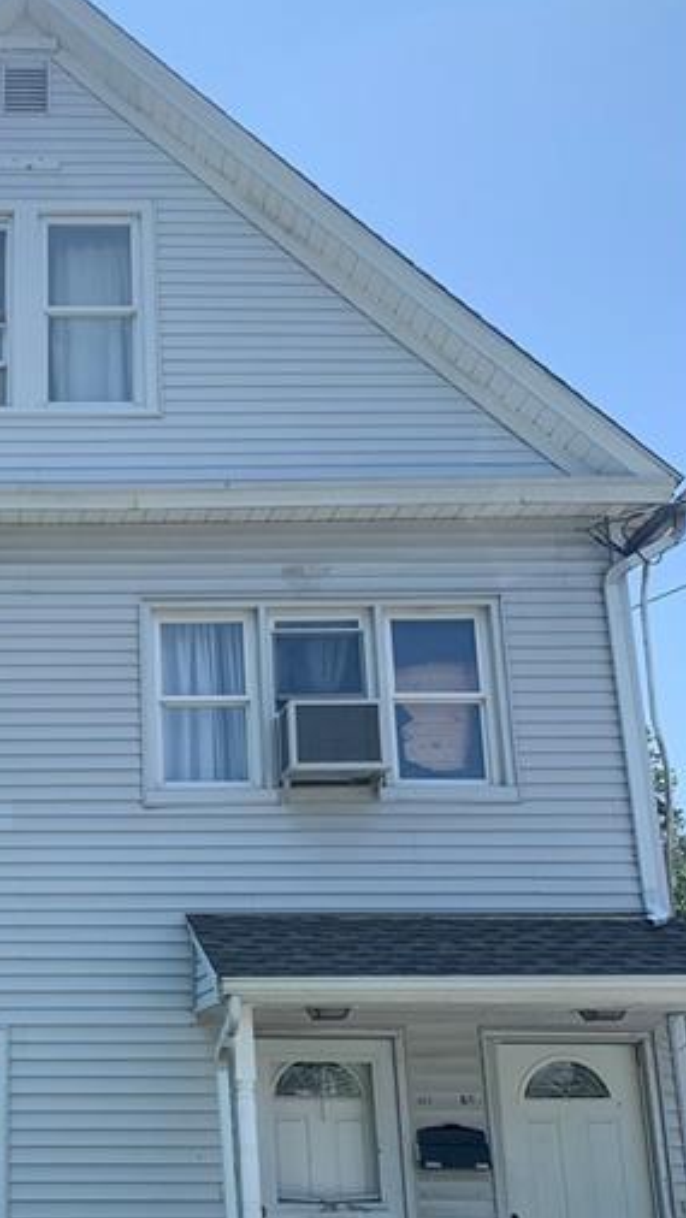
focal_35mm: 43
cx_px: 12
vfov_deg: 46.7
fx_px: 1389
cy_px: 797
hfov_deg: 26.4
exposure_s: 1/1880
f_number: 1.8
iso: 25
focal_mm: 4.25
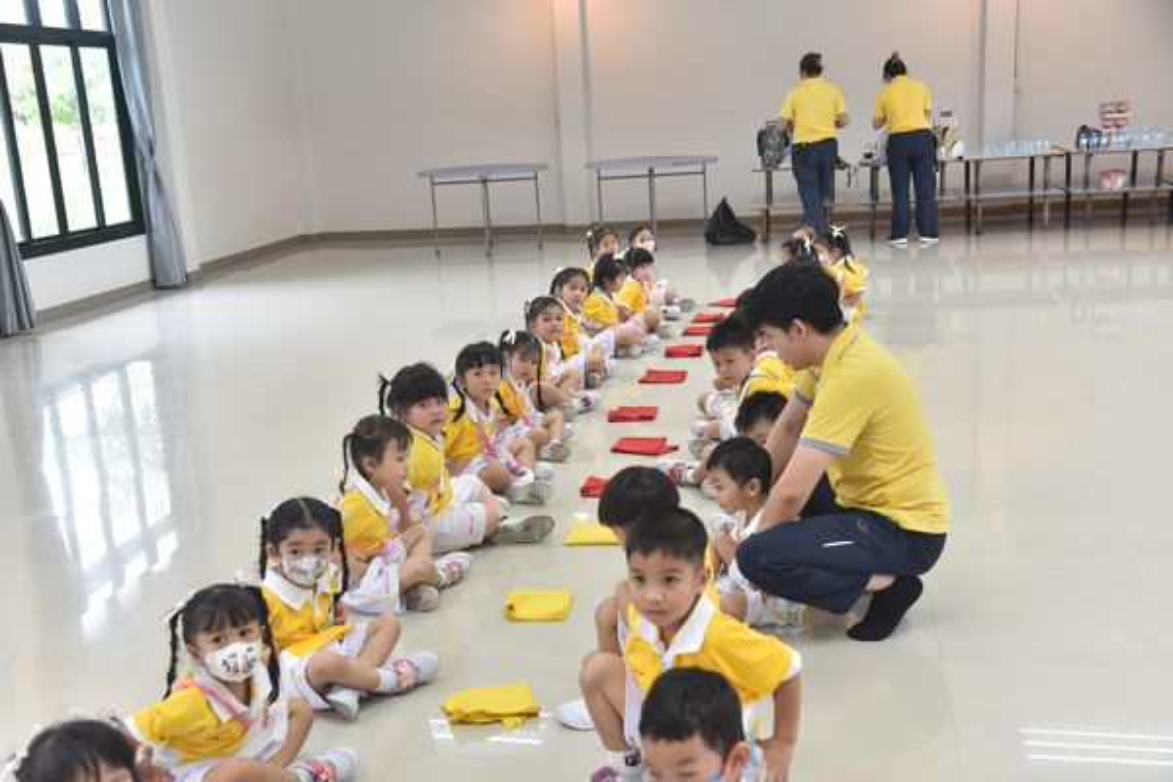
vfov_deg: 30.5
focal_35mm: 44
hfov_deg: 44.5
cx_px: 586
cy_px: 391
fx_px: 1434
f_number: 4
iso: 1000
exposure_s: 1/80
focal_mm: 44
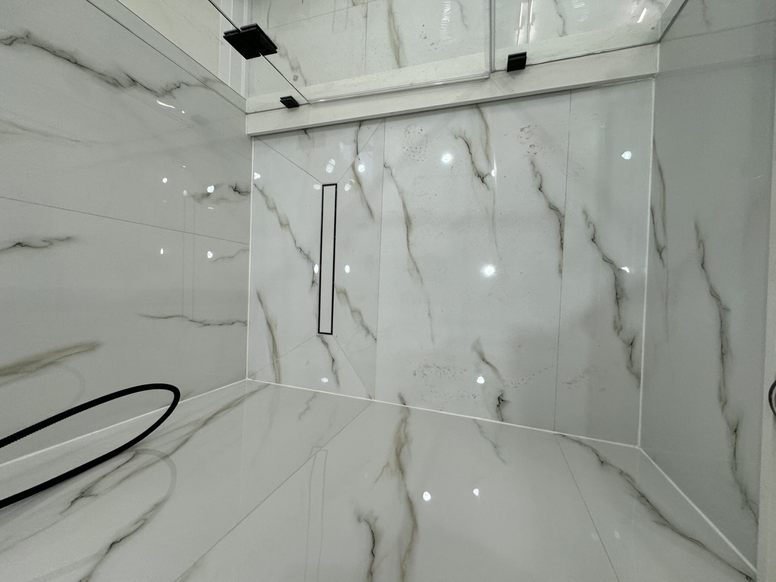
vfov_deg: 85.7
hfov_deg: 102.1
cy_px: 291
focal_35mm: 14
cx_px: 388
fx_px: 314
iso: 160
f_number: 2.2
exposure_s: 1/120
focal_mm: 2.22
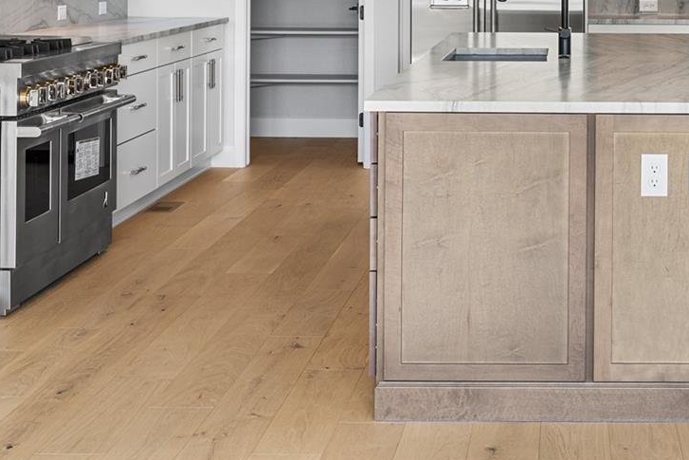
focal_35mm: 77
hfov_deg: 25.7
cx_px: 586
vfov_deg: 17.2
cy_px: -40
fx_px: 1474
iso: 160
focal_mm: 35
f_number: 8
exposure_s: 1/25
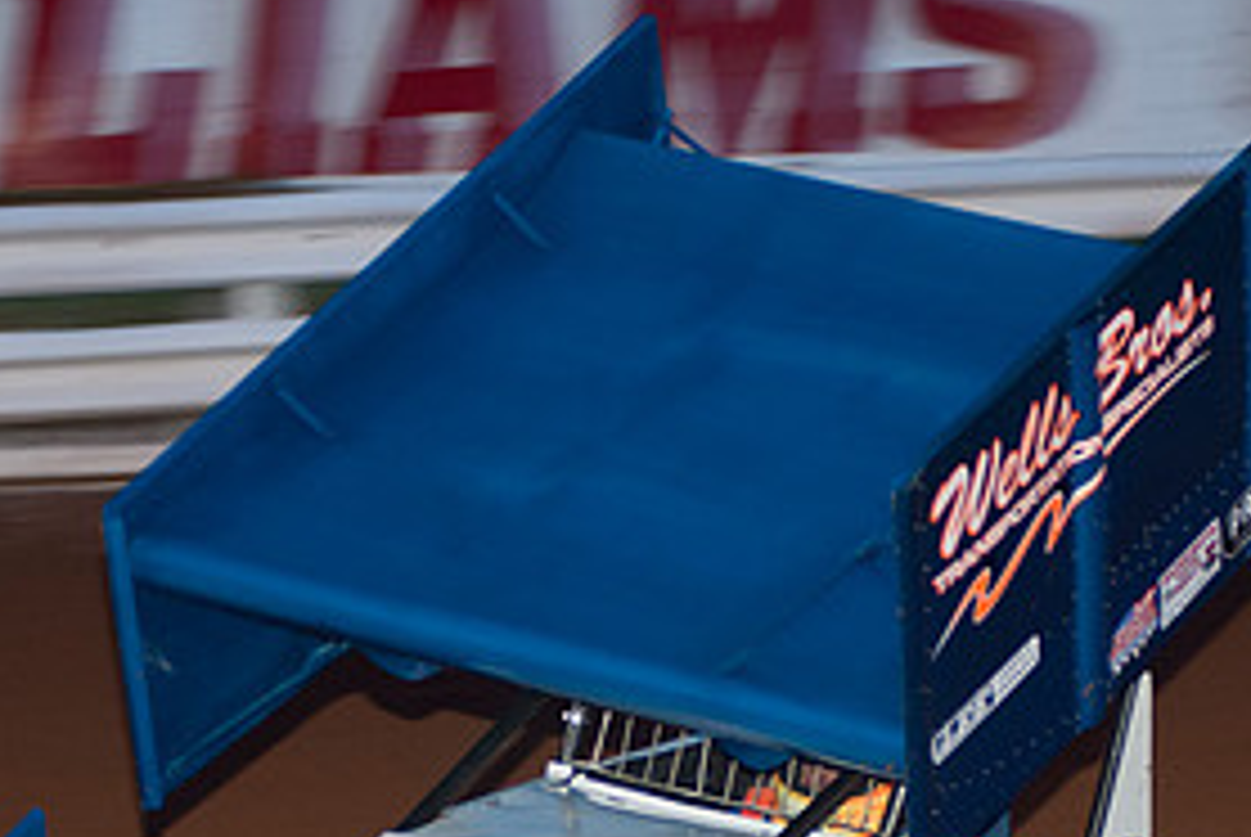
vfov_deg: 5.1
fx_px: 9357
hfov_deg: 7.6
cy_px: 801
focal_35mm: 269
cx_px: 612
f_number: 3.2
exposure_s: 1/250
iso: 250
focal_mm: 86
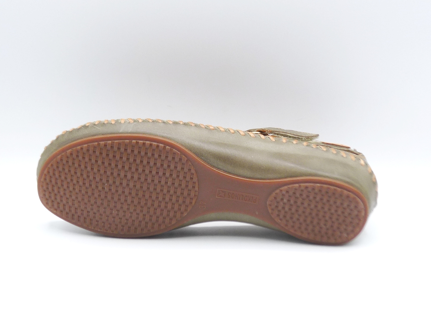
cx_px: 216
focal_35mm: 63
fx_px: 784
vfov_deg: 23.3
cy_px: 162
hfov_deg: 30.7
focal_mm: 6.4
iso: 100
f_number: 4
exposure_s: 1/125
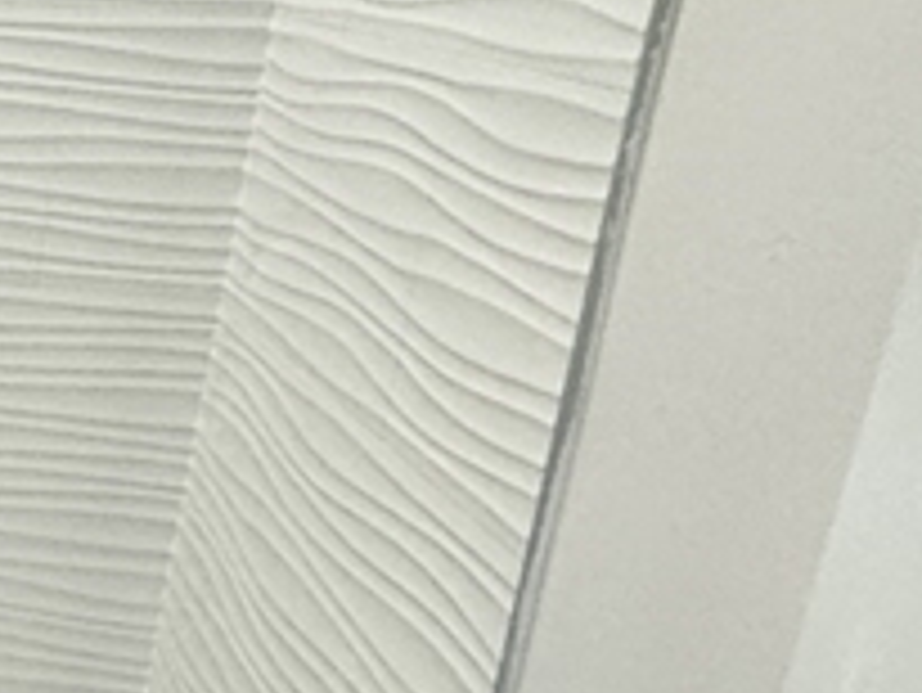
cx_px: -909
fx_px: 1866
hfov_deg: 18.5
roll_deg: -1.6
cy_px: 405
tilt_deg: -14.9
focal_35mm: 70
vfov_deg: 21.0
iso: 160
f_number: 2.2
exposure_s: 1/120
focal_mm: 2.22
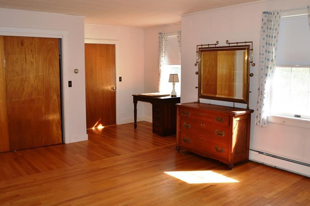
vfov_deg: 42.3
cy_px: 95
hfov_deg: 60.3
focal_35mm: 31
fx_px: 267
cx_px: 155
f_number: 4
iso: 280
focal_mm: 18
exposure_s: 1/125
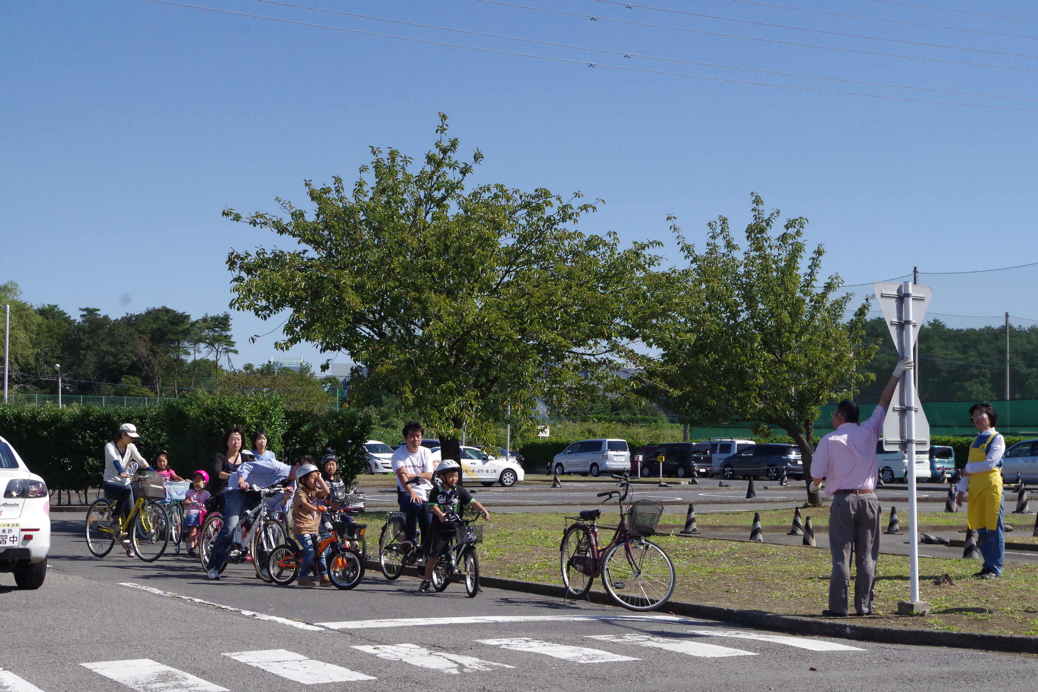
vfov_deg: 22.6
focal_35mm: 60
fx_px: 1730
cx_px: 519
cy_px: 346
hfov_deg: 33.4
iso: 1600
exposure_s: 1/3200
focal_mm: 40
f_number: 9
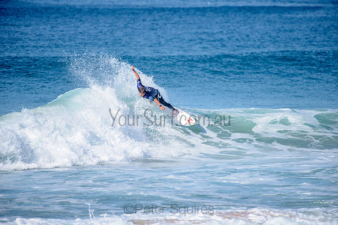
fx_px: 4695
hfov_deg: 4.1
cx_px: 169
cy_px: 112
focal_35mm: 500
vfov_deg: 2.8
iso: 160
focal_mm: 500
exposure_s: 1/2000
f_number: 5.6
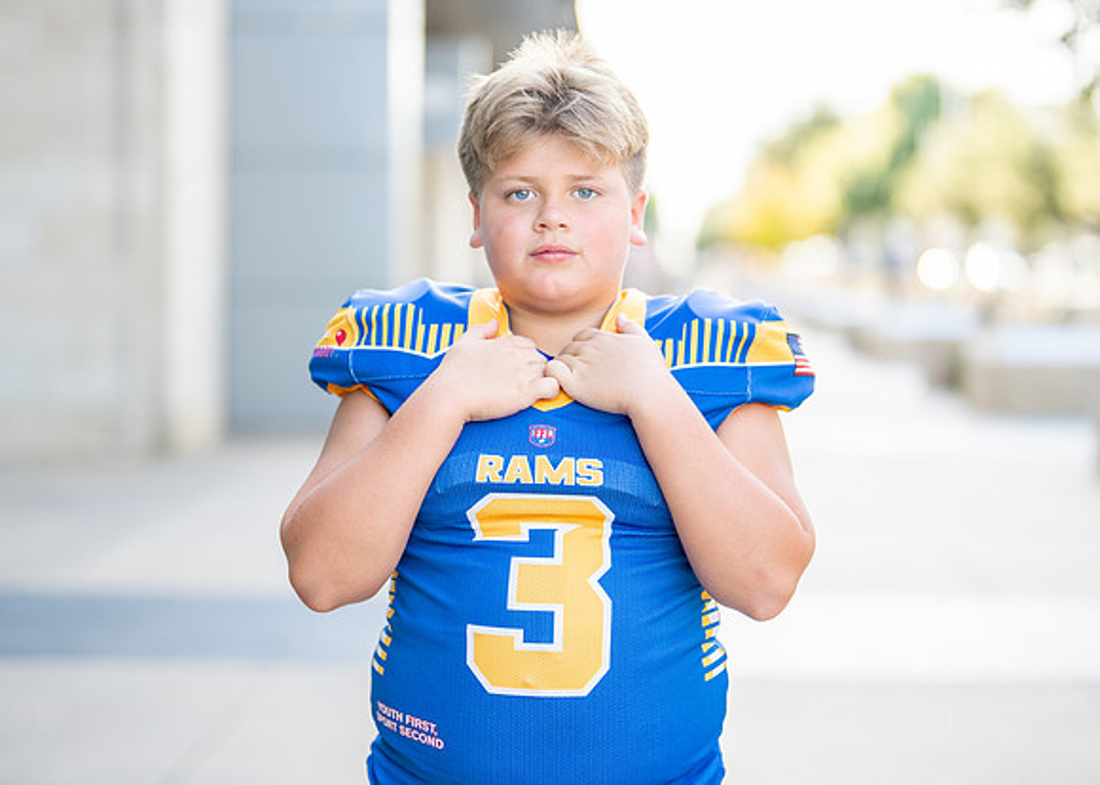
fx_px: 2200
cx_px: 569
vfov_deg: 20.2
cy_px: 376
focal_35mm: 70
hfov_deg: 28.1
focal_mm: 50
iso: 200
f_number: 1.2
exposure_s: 1/2000
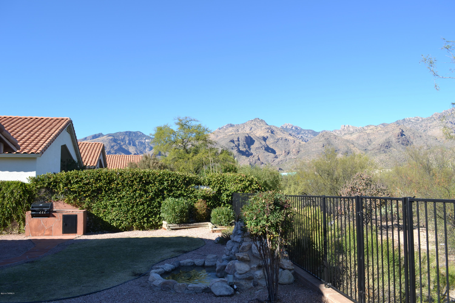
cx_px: 228
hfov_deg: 67.4
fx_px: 341
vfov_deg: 47.9
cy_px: 152
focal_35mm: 27
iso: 100
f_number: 6.3
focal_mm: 18
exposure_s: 1/160
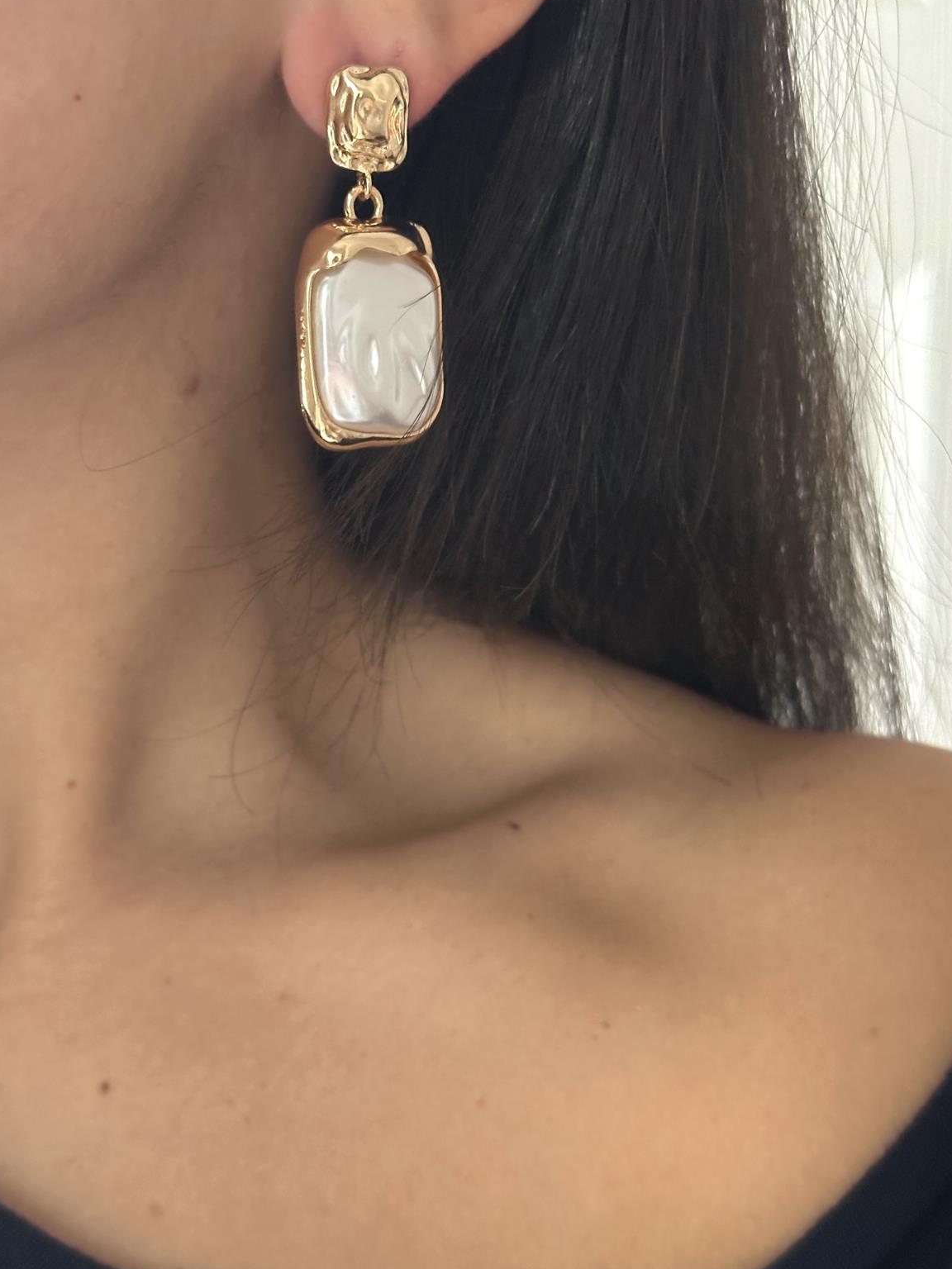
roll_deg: +2.2
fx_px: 1833
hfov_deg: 29.1
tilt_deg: -11.3
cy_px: 629
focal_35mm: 50
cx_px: 480
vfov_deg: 38.2
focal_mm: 6.86
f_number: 1.78
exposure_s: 1/31
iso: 500
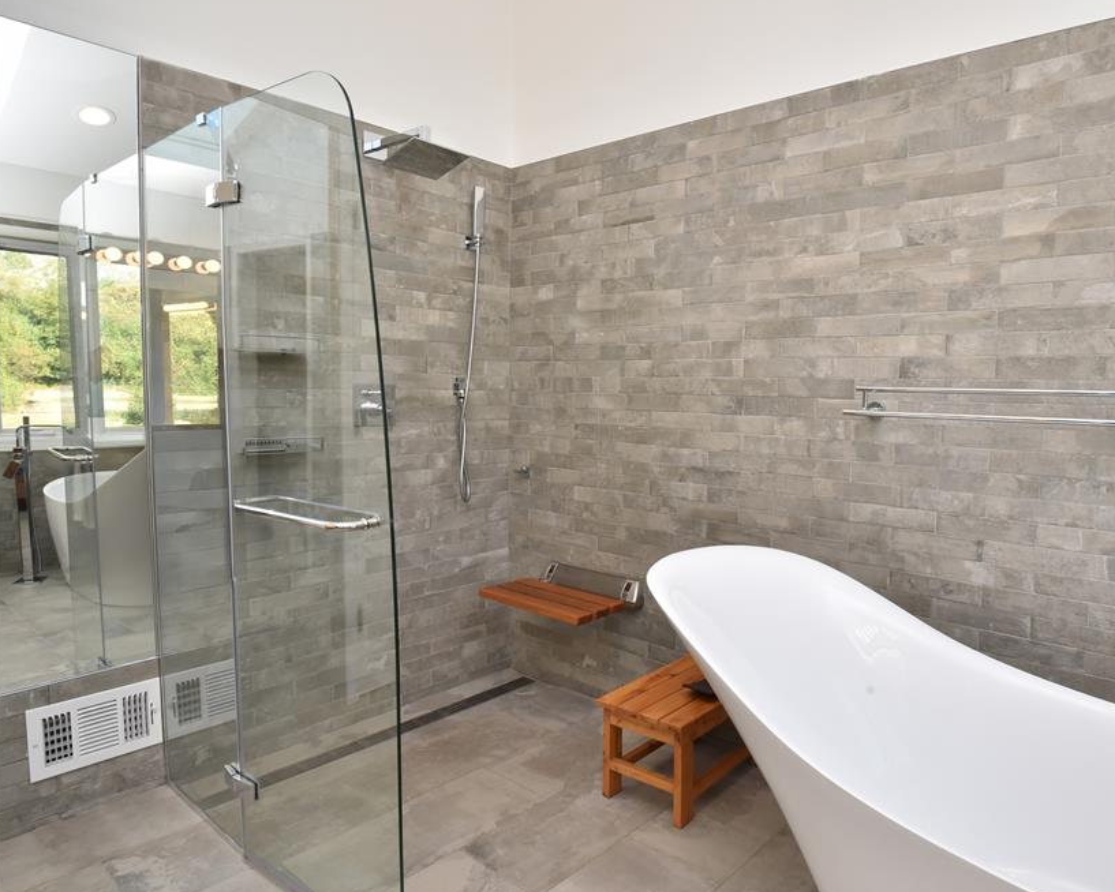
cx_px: 691
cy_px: 448
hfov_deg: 79.0
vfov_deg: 68.1
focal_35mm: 20
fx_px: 660
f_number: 13
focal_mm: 17
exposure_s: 1/60
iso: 800
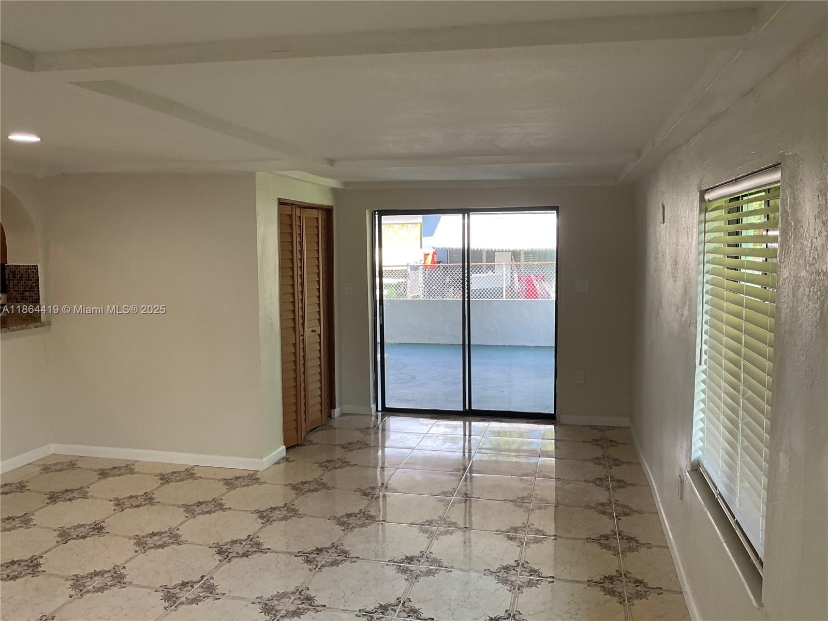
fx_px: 694
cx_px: 414
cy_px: 310
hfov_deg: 61.7
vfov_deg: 48.2
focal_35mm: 29
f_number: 1.8
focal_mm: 3
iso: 32
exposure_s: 1/120
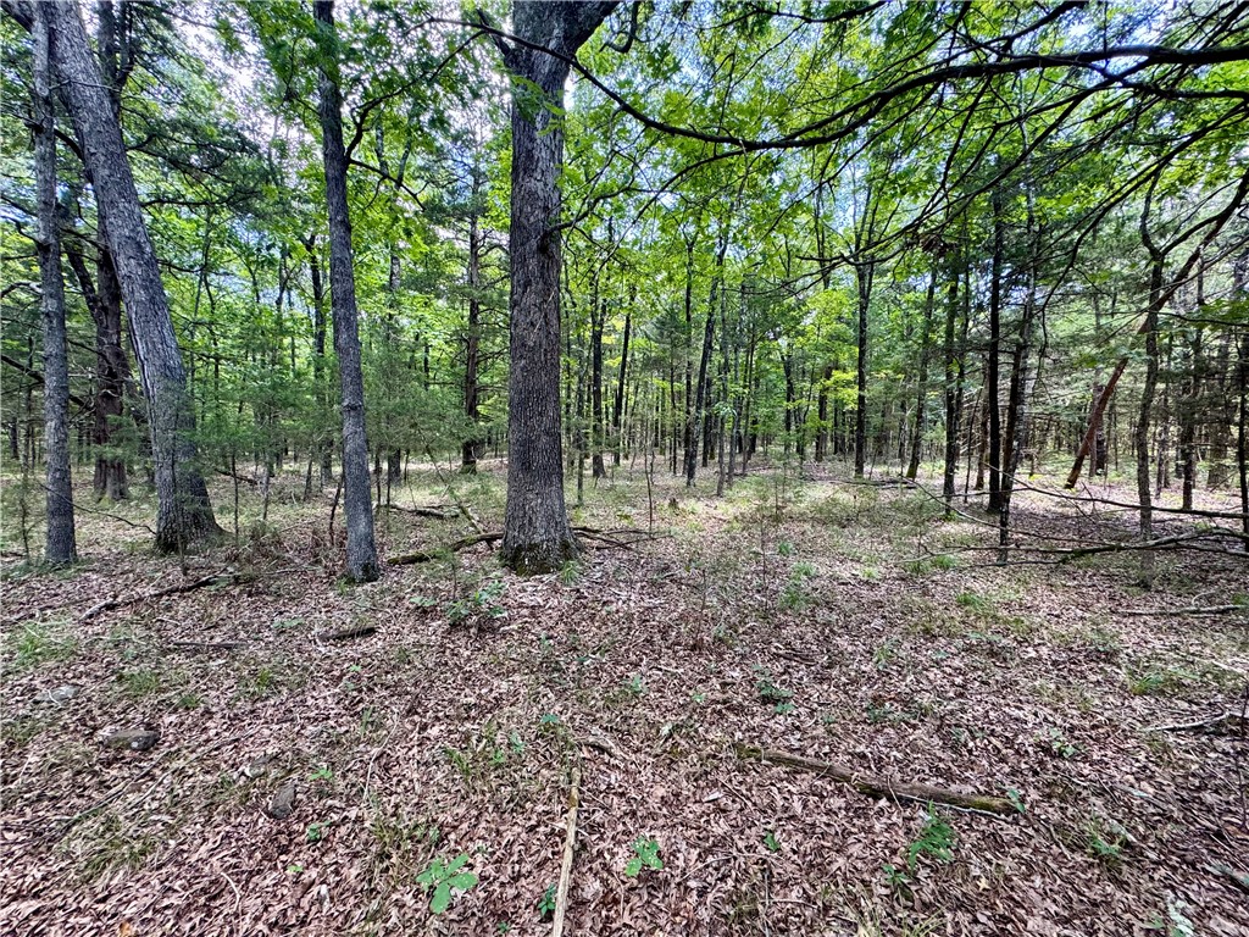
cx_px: 624
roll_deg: -1.1
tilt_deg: -1.6
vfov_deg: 85.7
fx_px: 505
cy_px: 468
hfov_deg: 102.1
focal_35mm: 14
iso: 125
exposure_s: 1/99
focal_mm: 2.22
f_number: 2.2
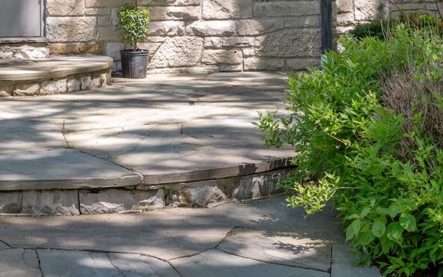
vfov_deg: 13.7
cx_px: 120
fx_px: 1123
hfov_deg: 22.1
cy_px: -46
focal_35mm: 93
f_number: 9.5
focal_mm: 38
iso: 200
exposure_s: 1/90
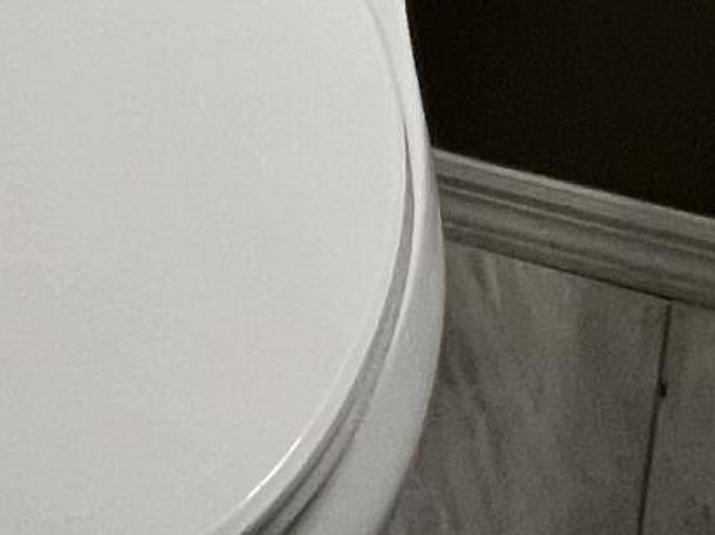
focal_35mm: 95
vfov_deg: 9.0
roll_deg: +0.0
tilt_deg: -5.2
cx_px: 278
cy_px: -1412
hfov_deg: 20.6
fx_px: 1962
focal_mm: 1.57
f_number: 1.8
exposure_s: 1/60
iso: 160
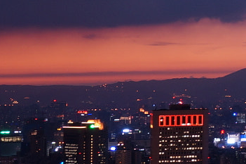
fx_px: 1494
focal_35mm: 219
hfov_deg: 8.4
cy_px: -51
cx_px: 657
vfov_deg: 6.2
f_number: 11
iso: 100
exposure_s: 5
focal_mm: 25
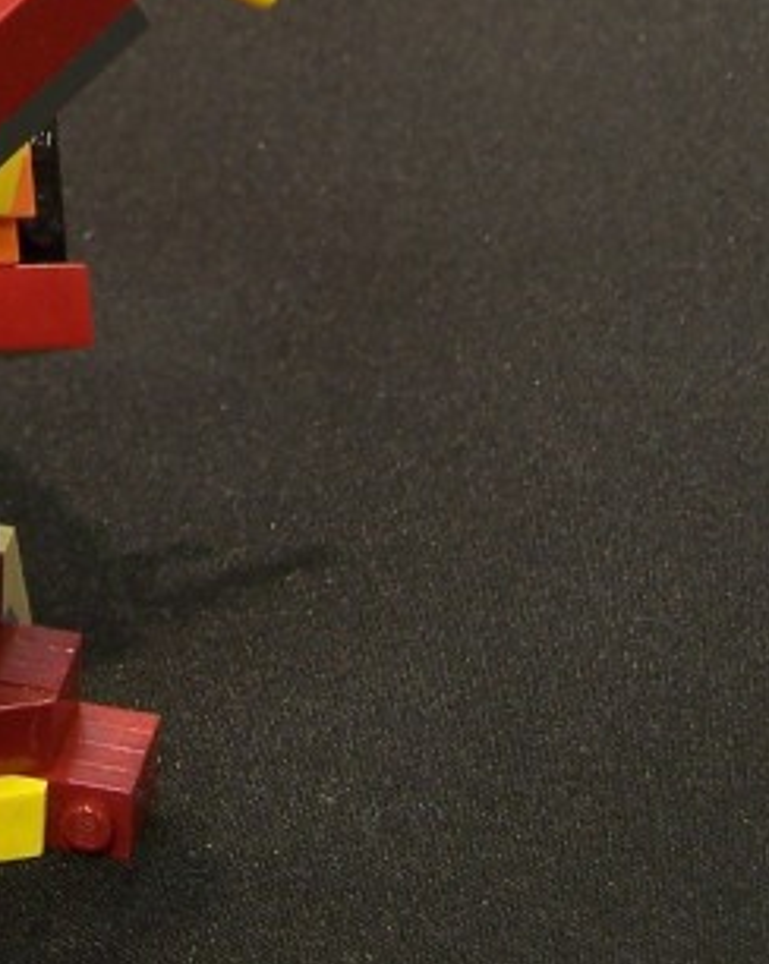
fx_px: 4475
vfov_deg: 11.8
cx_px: -309
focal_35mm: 157
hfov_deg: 9.6
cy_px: -432
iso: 80
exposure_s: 1/2
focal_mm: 8
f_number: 3
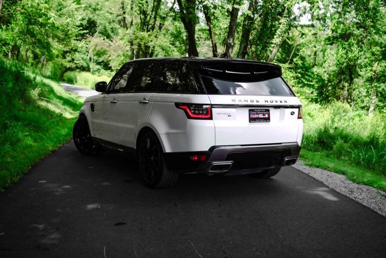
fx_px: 429
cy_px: 129
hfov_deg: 48.4
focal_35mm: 40
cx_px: 193
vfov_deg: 33.4
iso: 500
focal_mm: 40
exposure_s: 1/1600
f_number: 3.5
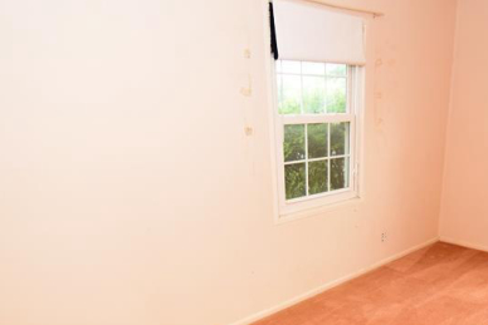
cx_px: 322
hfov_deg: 62.2
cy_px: 255
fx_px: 393
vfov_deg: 43.1
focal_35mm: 29
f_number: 5
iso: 800
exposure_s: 1/100
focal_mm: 10
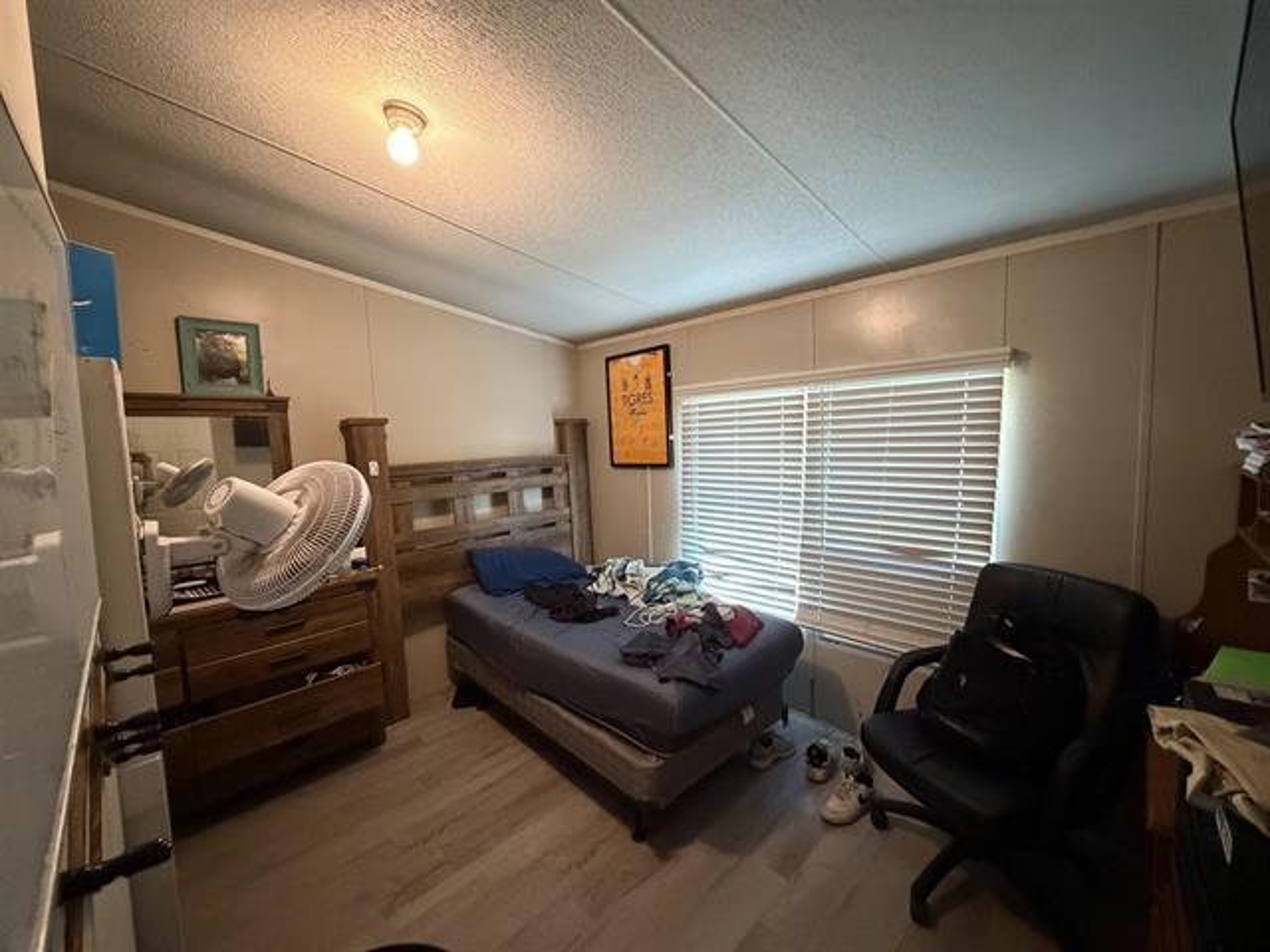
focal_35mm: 14
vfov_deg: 85.7
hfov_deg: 102.1
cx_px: 635
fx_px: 514
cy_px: 476
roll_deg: +2.1
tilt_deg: -5.5
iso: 1250
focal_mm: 2.22
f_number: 2.2
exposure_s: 1/60
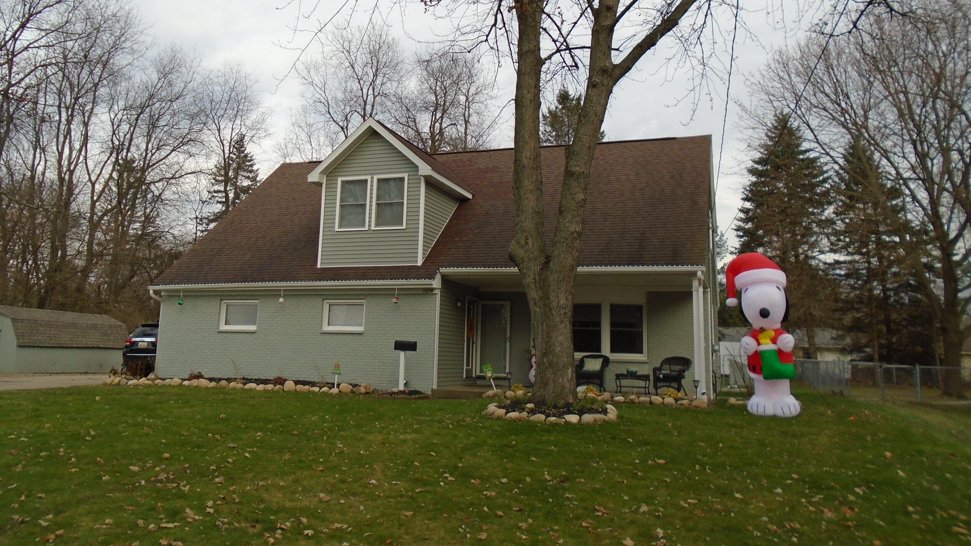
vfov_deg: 40.0
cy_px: 219
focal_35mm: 29
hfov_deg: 66.1
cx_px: 482
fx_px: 747
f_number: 3.2
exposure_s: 1/320
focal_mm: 4.6
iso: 100
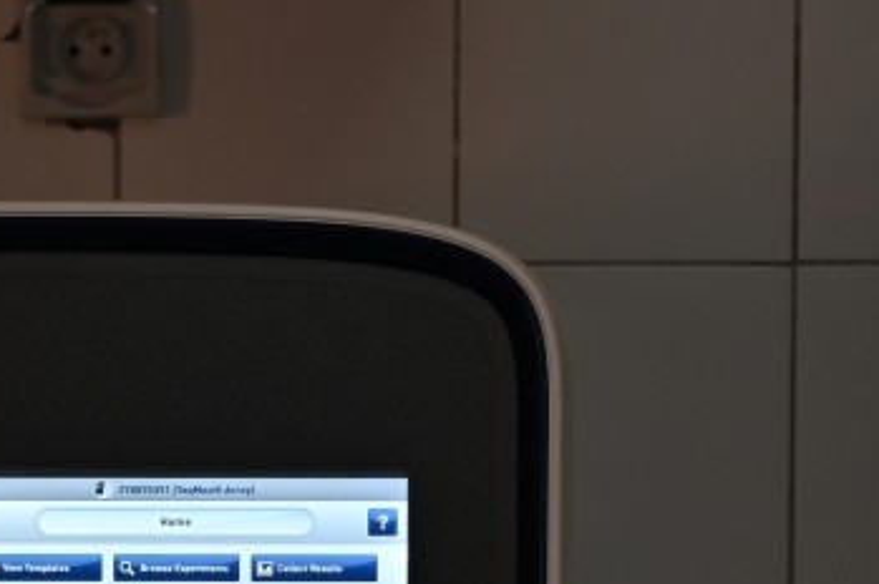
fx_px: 4586
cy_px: 834
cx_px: 207
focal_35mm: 188
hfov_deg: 10.9
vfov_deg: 7.2
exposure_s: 1/60
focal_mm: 64
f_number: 4
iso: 220
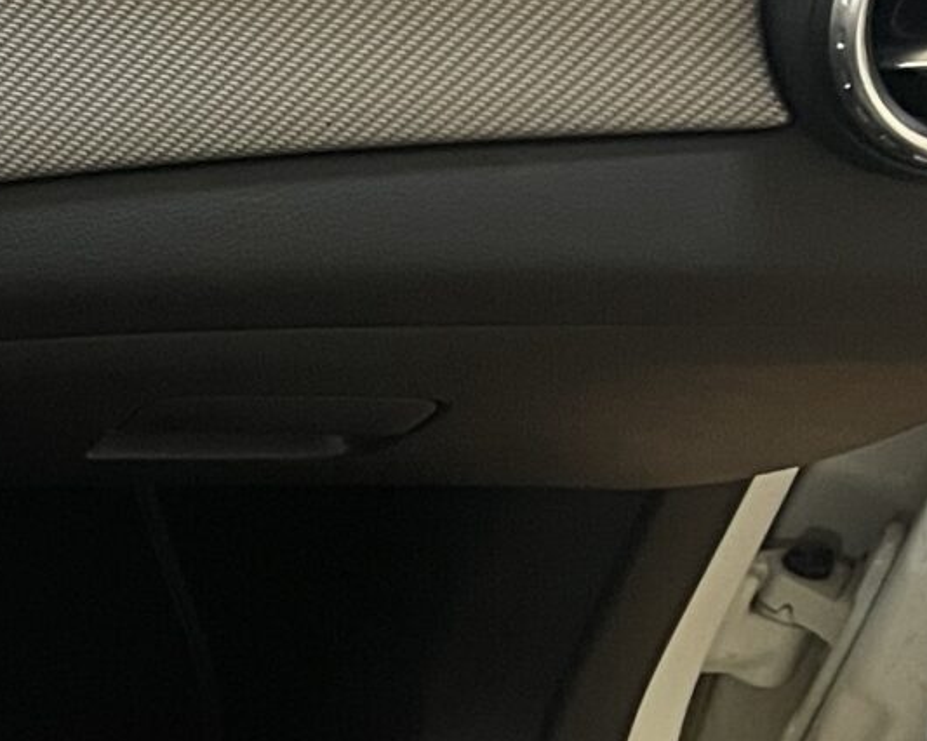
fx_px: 3346
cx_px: -1223
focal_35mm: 122
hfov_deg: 12.6
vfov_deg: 12.3
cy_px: 964
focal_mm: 4.2
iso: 500
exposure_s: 1/33
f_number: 1.6
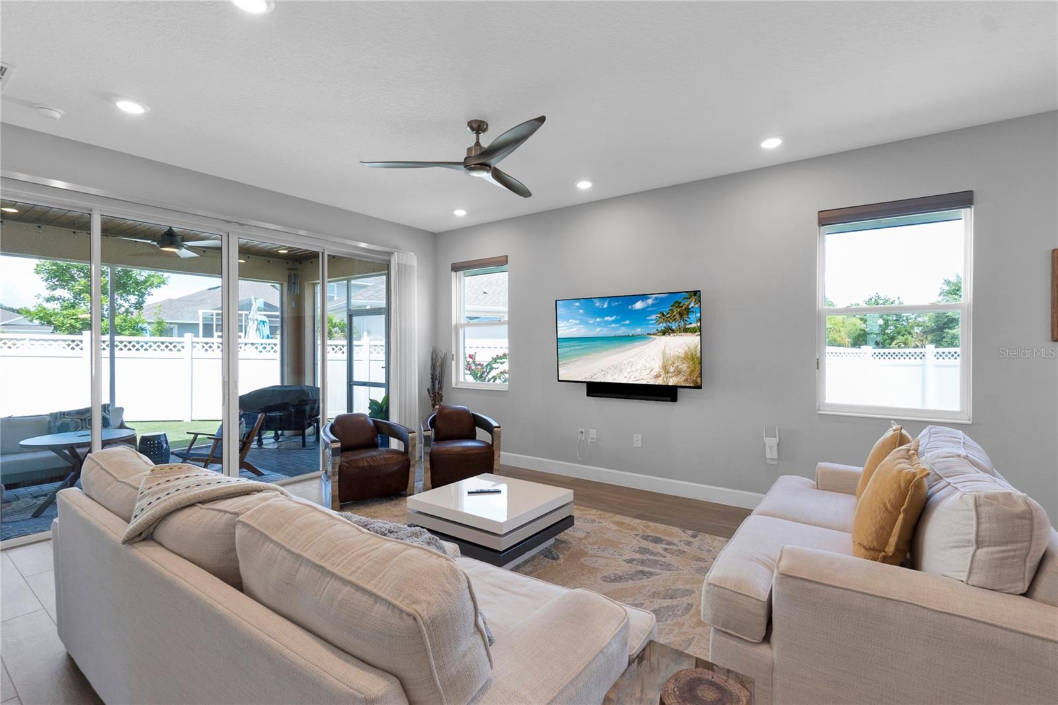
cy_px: 352
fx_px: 441
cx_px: 529
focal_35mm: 15
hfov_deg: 100.4
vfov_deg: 77.3
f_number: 8
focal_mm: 10
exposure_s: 1/8
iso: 100
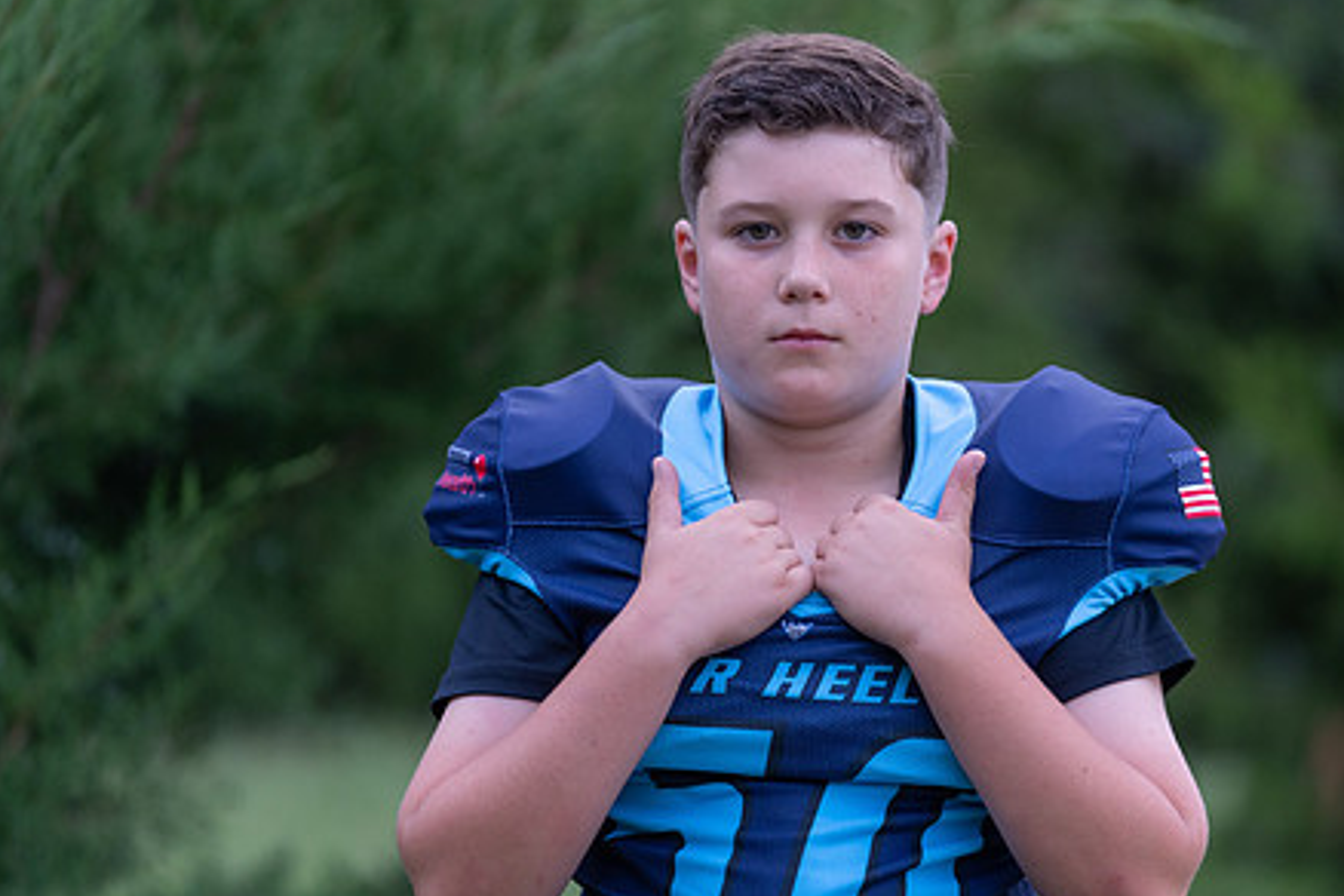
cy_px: 471
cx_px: 779
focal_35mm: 221
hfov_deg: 9.3
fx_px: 8250
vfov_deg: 6.2
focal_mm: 167
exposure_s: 1/320
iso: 640
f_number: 2.8
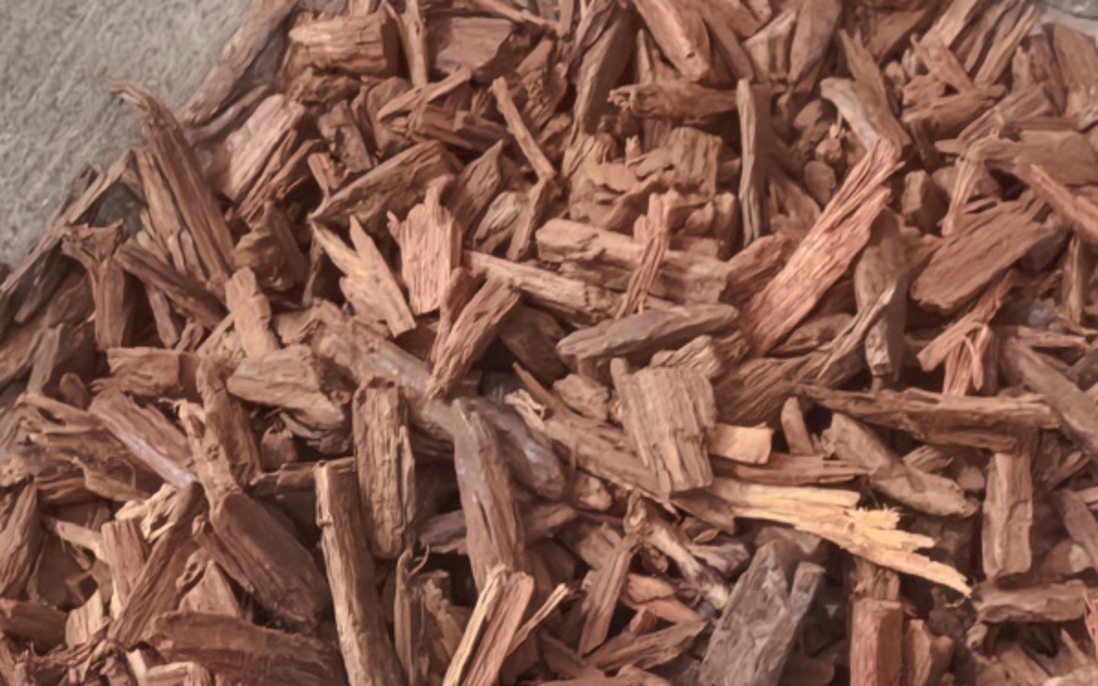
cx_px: 632
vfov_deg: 22.4
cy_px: 918
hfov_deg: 39.5
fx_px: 1526
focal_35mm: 51
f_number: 2.2
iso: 2000
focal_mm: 1.95
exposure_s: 1/20
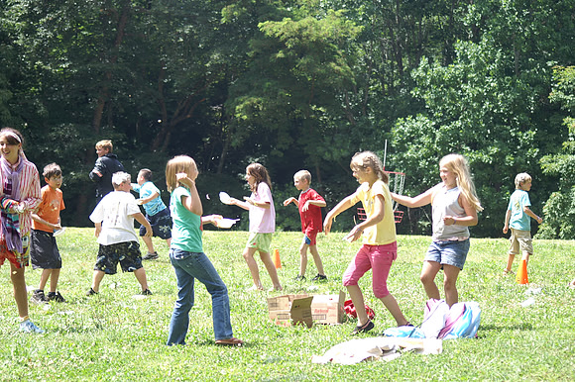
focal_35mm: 105
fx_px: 1676
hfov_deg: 19.5
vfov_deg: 13.0
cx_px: 288
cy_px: 191
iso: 100
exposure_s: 1/250
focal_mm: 70
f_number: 5
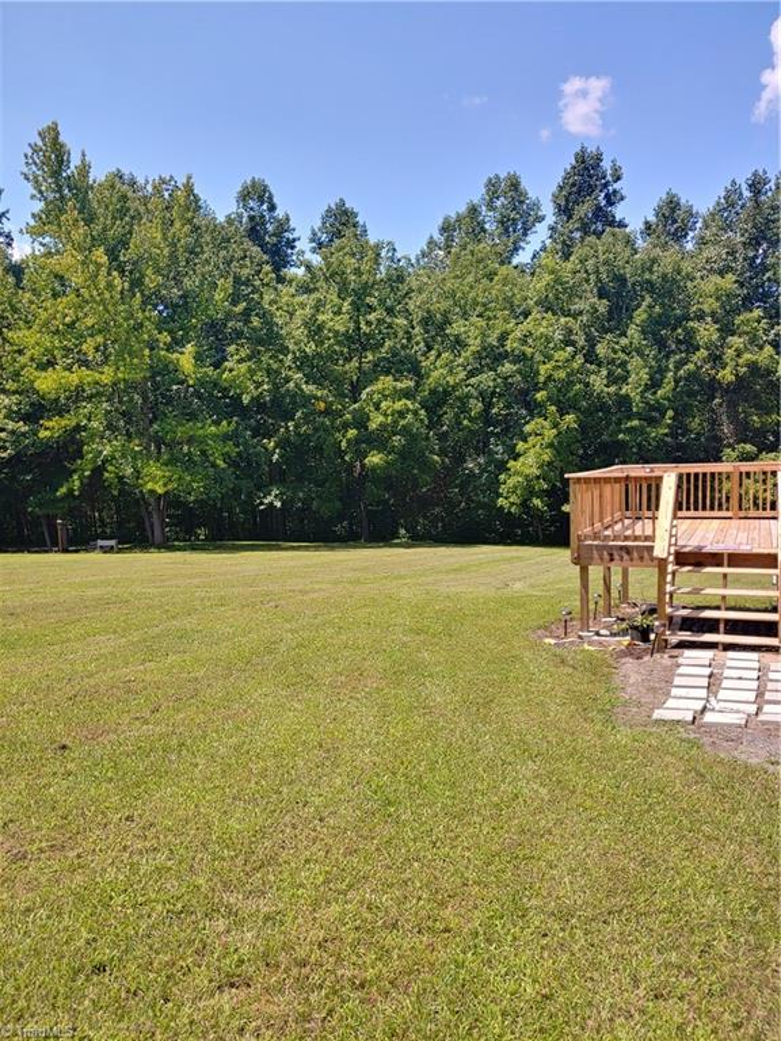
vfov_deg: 69.4
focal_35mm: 25
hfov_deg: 54.9
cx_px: 390
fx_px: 752
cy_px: 520
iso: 50
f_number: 1.5
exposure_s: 1/1786
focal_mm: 4.23
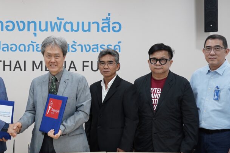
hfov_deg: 34.5
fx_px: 364
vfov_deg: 23.7
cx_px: 66
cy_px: 94
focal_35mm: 57
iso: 800
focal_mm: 36
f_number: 5.6
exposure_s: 1/50
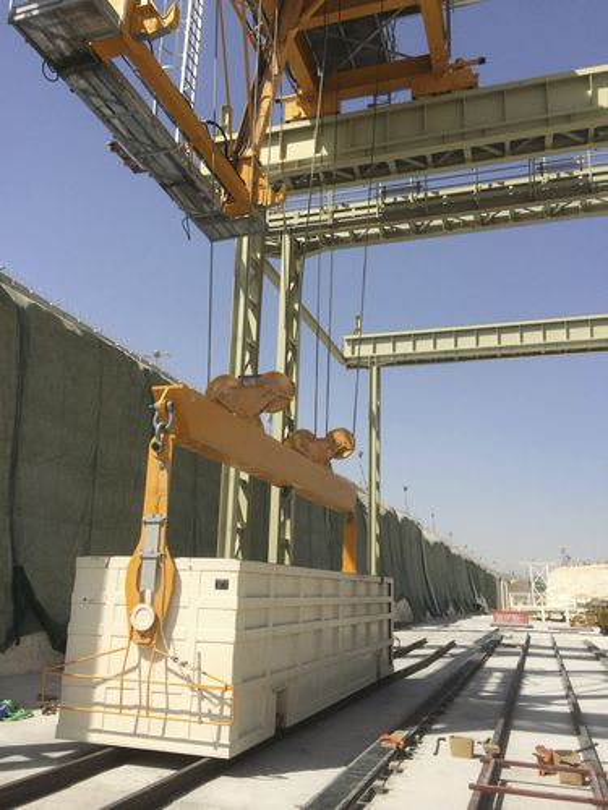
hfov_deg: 46.8
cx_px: 304
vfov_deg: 60.0
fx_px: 703
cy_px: 405
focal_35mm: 30
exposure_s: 1/3165
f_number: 2.2
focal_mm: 4.12
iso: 40
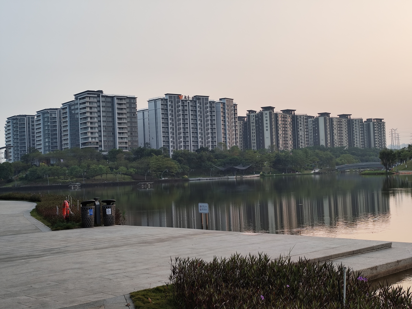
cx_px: 206
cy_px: 154
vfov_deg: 31.5
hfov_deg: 41.2
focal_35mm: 46
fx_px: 547
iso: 50
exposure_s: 1/109
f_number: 1.65
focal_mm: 6.14
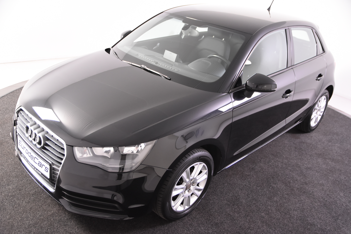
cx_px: 176
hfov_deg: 53.1
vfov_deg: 36.9
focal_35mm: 36
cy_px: 117
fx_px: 351
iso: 1600
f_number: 3.2
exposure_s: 1/40
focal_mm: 24
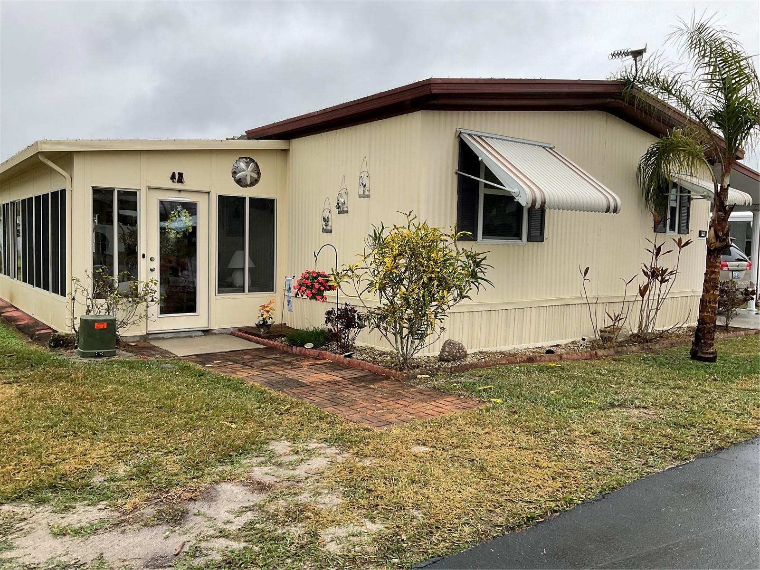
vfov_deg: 48.2
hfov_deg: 61.7
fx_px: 637
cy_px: 285
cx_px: 380
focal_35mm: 29
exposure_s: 1/556
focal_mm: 3
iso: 16
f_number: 1.8
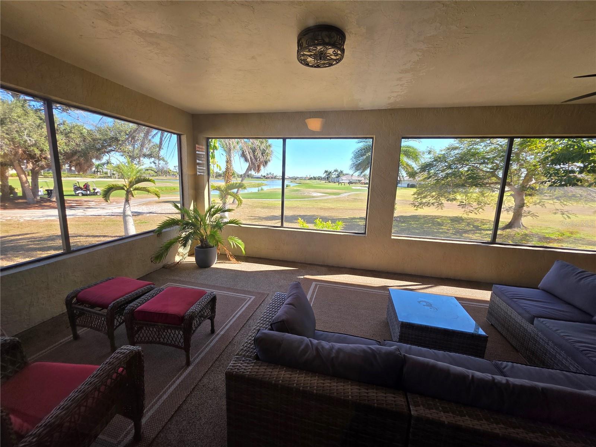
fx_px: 224
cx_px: 298
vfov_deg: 89.9
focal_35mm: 13
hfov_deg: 106.2
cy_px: 224
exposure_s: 1/120
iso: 32
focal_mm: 2.2
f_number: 1.9
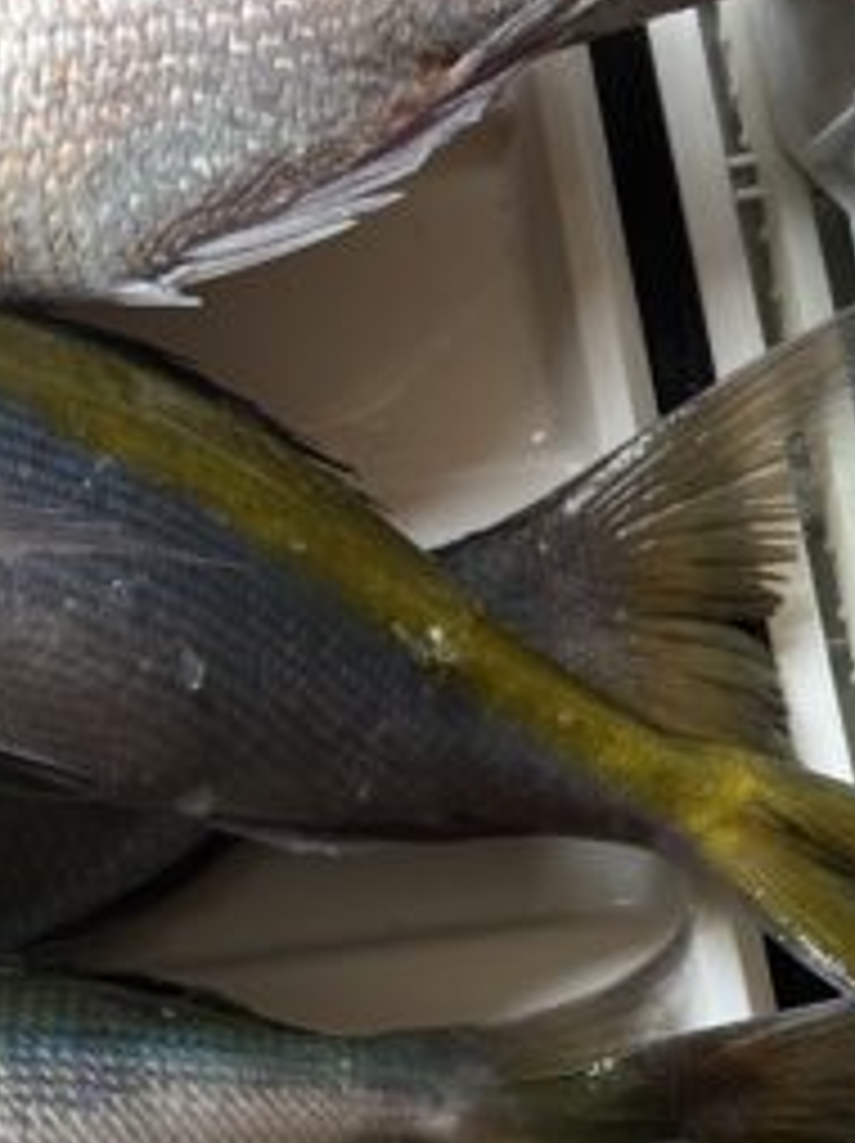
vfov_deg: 18.7
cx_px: -18
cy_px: 436
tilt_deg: -71.0
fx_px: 3464
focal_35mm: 105
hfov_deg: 13.8
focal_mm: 5.7
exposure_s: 1/121
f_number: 1.5
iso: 40
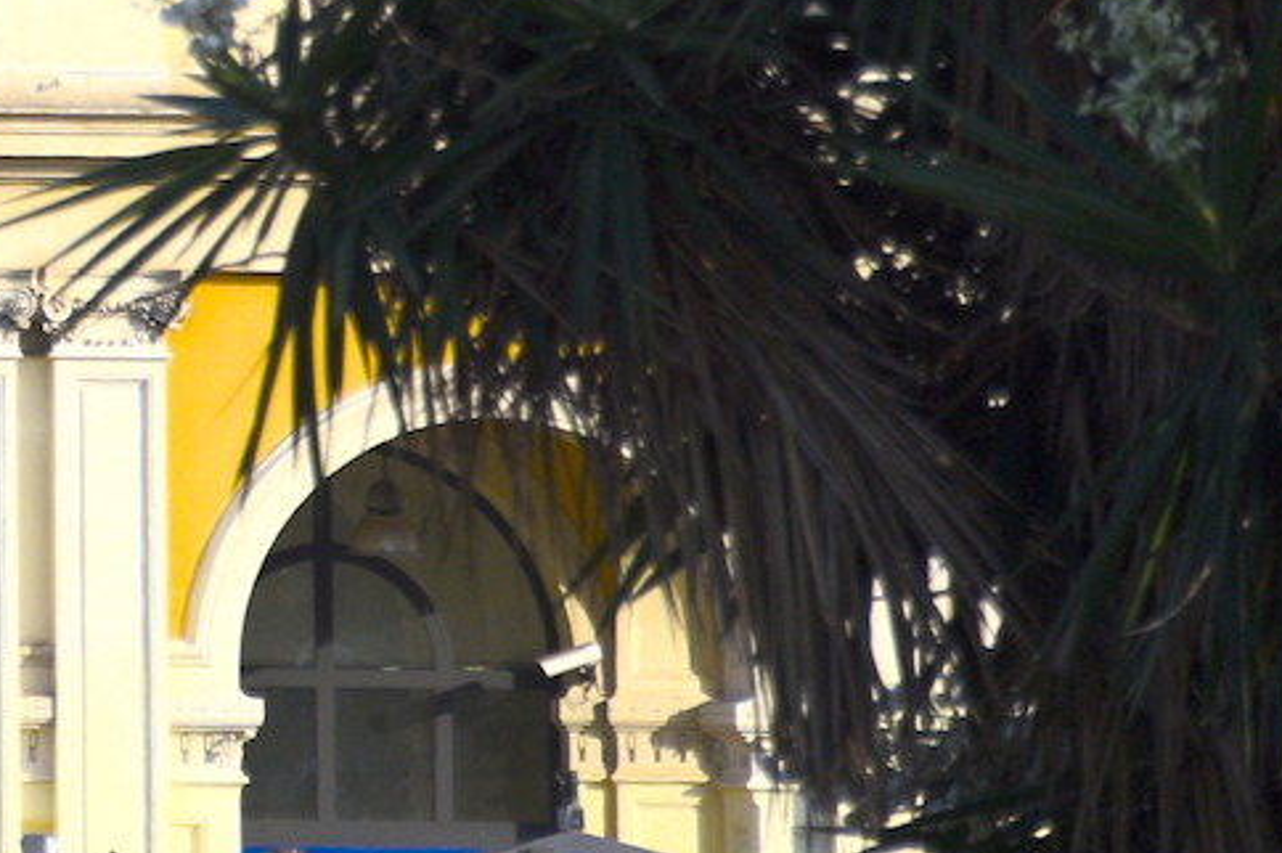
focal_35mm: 667
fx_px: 23740
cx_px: -1396
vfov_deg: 2.1
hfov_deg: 3.1
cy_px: -262
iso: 100
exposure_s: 1/640
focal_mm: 105
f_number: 5.6
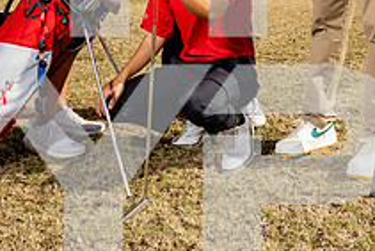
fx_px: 573
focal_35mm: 55
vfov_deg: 22.6
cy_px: -56
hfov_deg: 36.2
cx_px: 174
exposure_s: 1/250
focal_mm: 20
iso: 100
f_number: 8
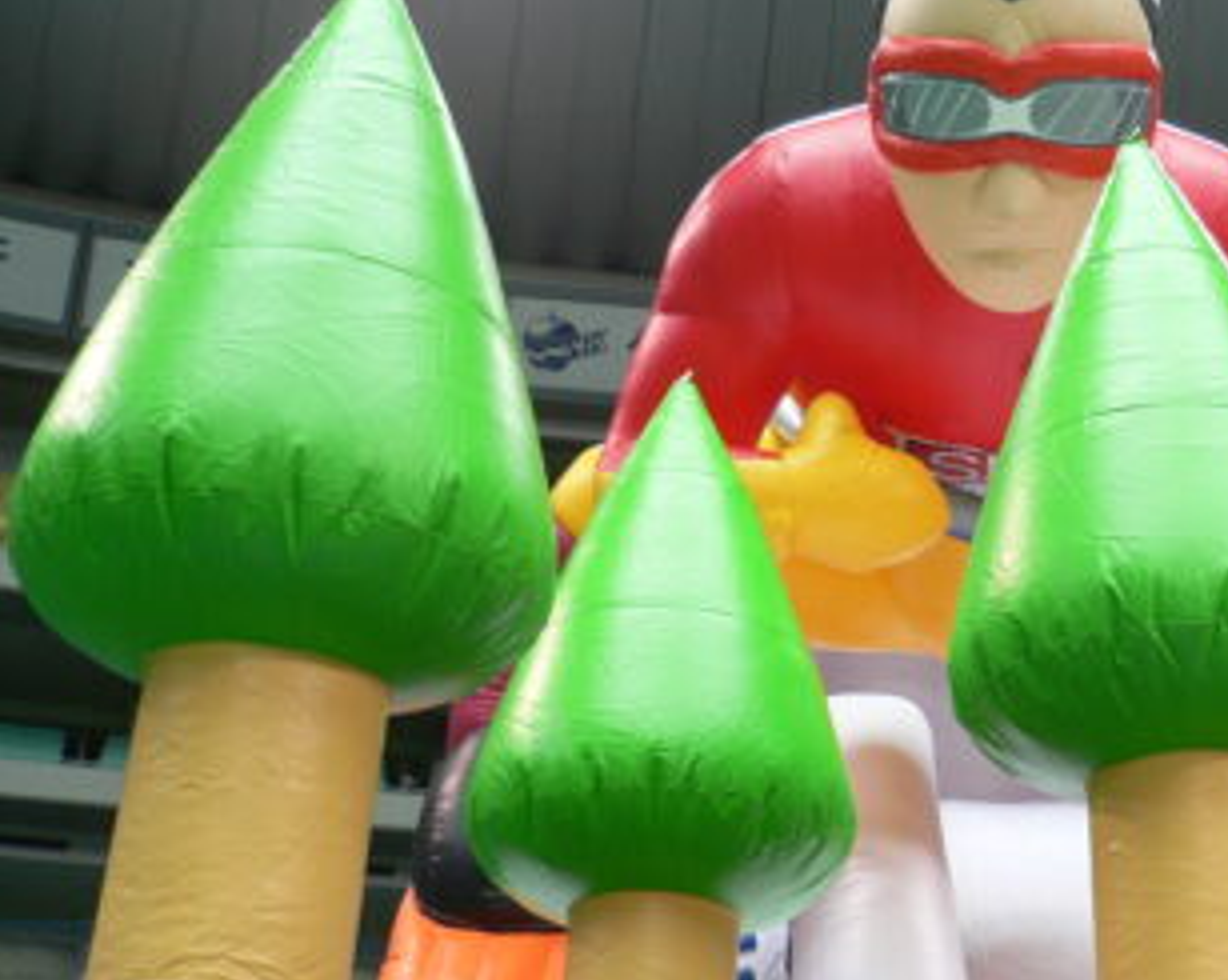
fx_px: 2070
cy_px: 536
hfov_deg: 32.0
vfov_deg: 26.6
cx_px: 1020
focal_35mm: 57
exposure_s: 1/15
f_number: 2.8
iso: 150
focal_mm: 5.8
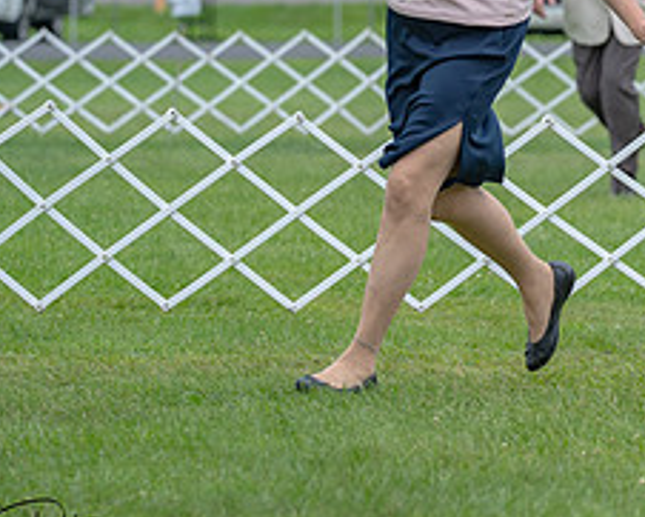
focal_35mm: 347
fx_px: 6627
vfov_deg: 4.5
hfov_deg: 5.5
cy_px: 50
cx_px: 759
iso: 400
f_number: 4.5
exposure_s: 1/1000
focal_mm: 144
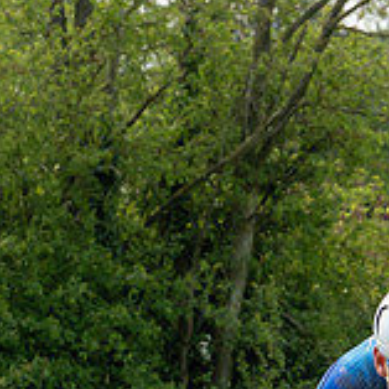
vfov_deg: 3.3
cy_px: 455
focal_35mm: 529
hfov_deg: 3.3
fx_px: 6726
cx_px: 401
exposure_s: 1/1000
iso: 200
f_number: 5
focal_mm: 70
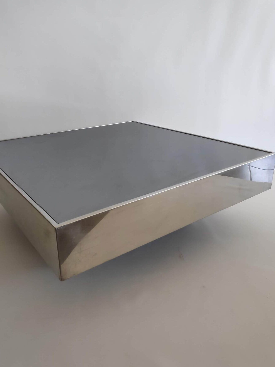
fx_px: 244
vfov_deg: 73.9
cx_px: 125
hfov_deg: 58.8
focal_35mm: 23
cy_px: 175
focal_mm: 3.94
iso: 416
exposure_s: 1/100
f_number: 1.9
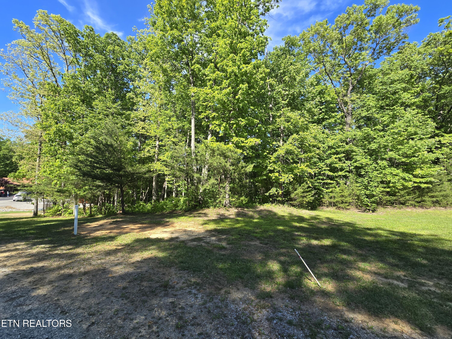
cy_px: 170
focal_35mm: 13
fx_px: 170
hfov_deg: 106.2
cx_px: 226
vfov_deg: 89.9
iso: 50
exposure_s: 1/647
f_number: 2.2
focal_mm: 2.2
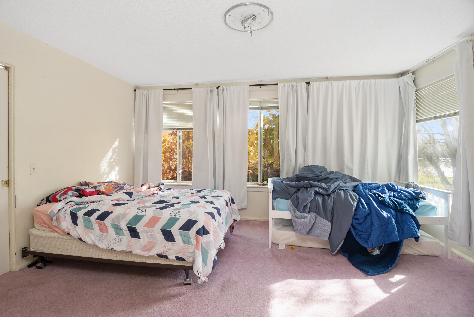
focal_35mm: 30
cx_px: 237
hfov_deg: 61.9
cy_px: 158
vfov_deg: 43.6
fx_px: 395
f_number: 9
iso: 320
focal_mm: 30
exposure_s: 1/8
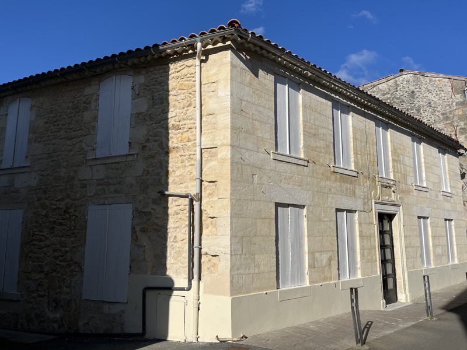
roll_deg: -0.6
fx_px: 351
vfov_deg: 53.1
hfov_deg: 67.3
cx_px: 234
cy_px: 175
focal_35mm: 26
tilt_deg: +10.6
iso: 50
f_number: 1.6
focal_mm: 5.1
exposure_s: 1/7874
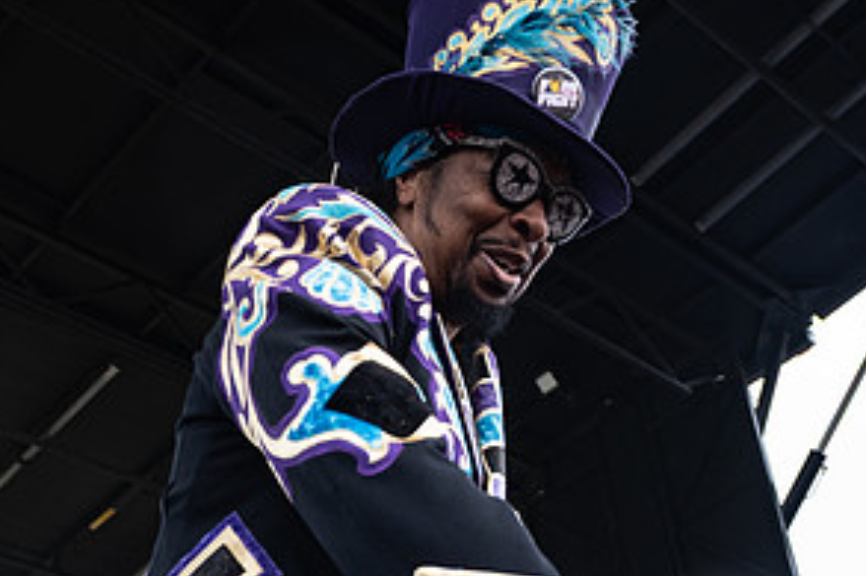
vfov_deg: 22.5
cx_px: 393
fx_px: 1418
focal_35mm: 59
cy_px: 496
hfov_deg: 33.9
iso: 400
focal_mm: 27
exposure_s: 1/200
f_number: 4
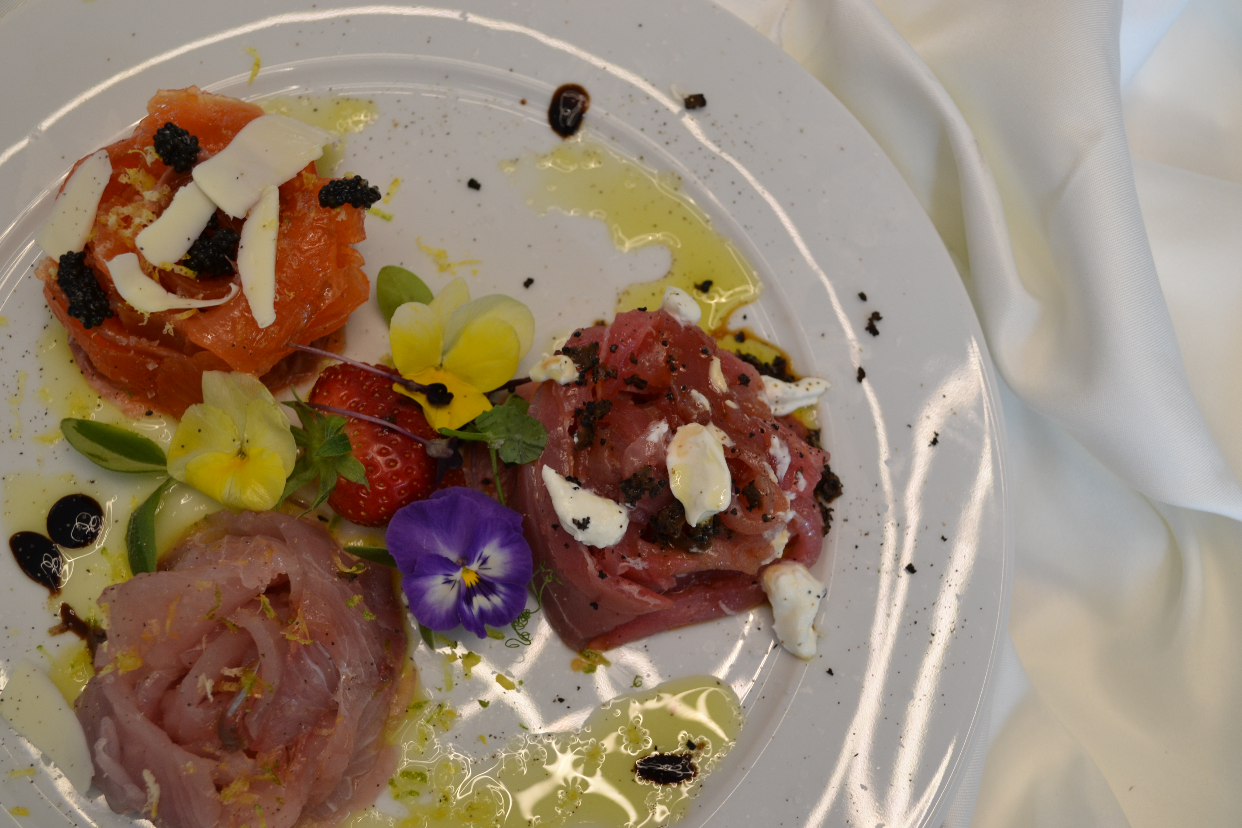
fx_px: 1552
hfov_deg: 43.6
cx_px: 621
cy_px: 414
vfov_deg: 29.9
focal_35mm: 45
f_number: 5.6
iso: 400
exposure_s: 1/50
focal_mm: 30
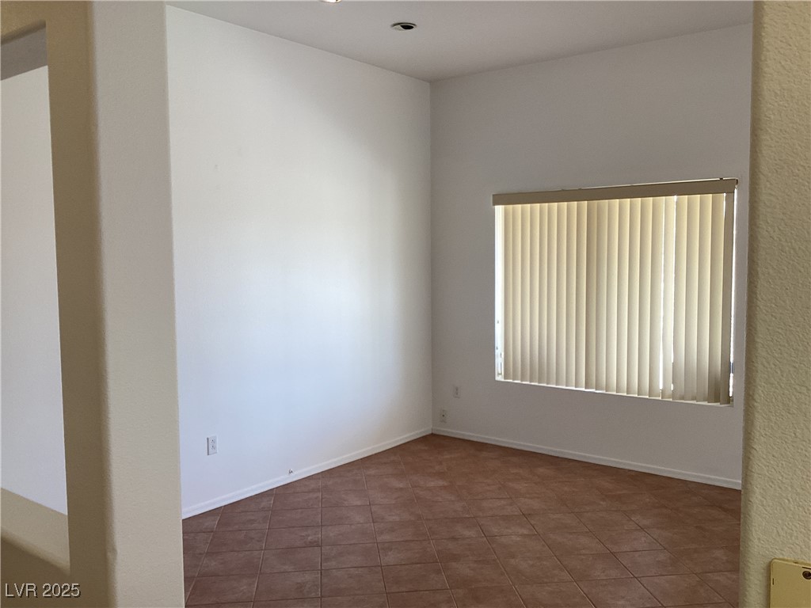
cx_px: 406
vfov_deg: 45.4
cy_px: 304
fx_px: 726
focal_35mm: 31
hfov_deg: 58.4
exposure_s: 1/60
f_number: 2.4
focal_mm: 3.3
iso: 64
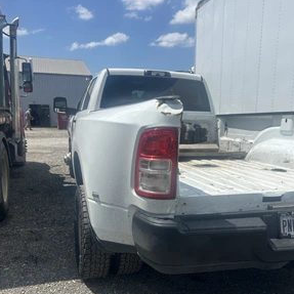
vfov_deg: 50.7
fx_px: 307
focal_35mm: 32
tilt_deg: -8.6
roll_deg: -1.1
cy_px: 178
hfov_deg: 51.1
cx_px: 145
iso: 50
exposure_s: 1/6211
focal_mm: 5.7
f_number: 1.5
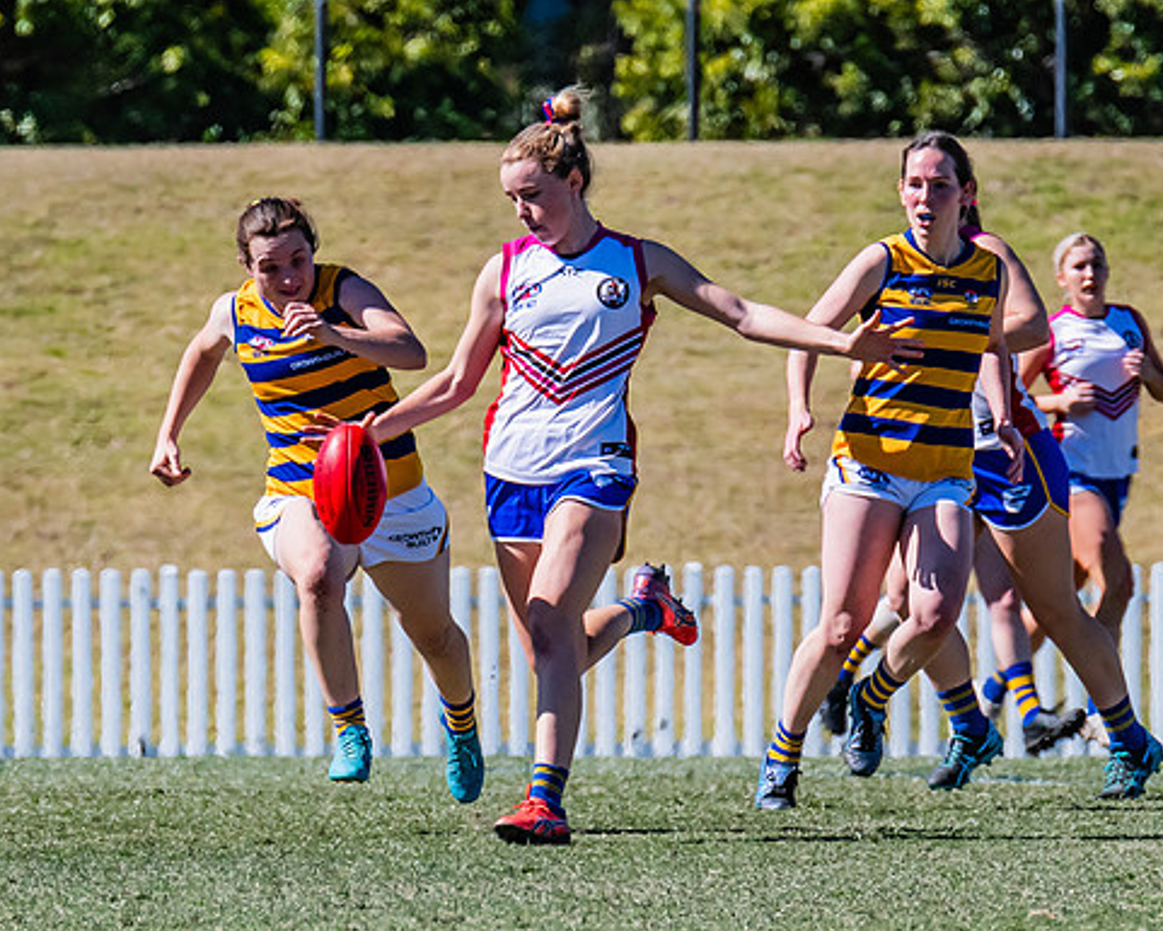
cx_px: 246
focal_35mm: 938
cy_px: 545
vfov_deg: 1.7
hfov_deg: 2.1
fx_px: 32293
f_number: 10
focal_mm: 420
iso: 800
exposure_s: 1/1600
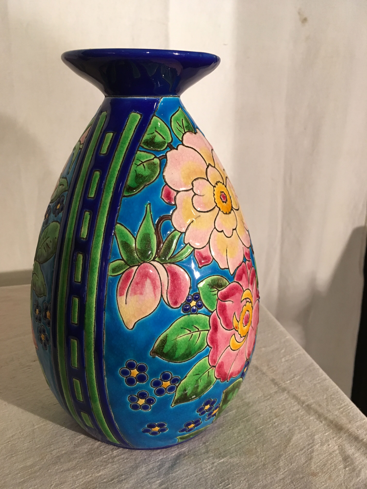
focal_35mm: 29
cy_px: 244
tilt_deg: -18.1
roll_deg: +1.0
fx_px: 410
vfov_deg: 61.7
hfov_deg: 48.2
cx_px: 184
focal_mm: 4.15
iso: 160
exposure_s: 1/33
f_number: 2.2
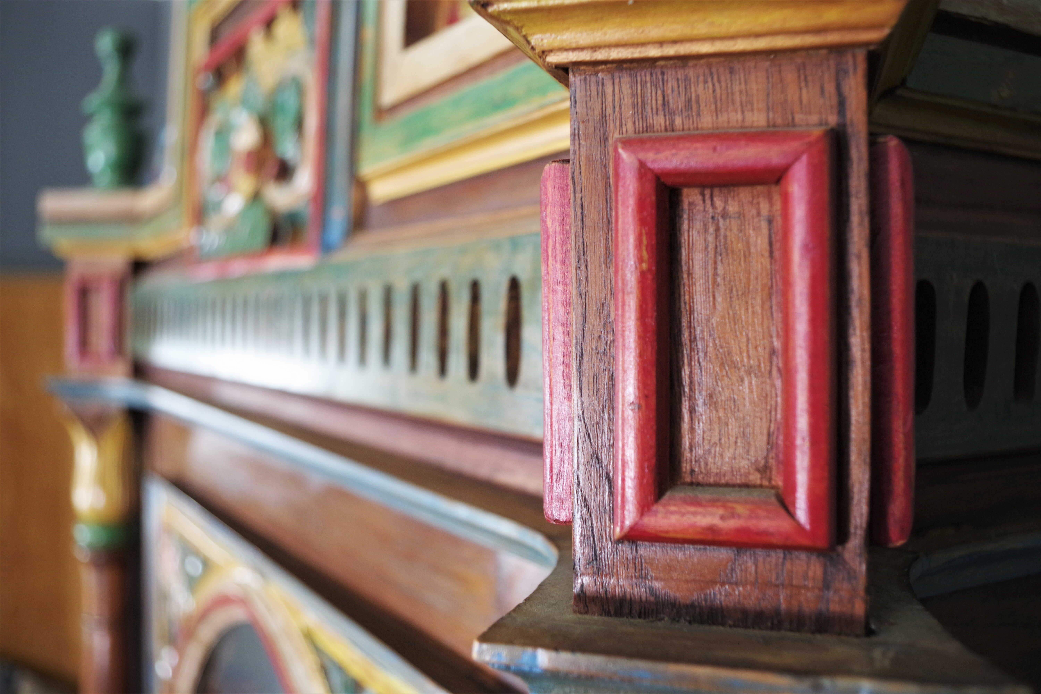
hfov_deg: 53.1
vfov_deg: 36.9
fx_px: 1041
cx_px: 520
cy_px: 347
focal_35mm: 36
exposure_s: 1/60
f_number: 4
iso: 800
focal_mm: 24.38
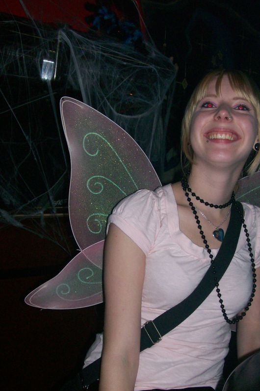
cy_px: 196
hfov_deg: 28.6
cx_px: 139
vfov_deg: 41.9
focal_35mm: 47
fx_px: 510
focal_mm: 7.6
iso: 140
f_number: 3
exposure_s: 1/73.1
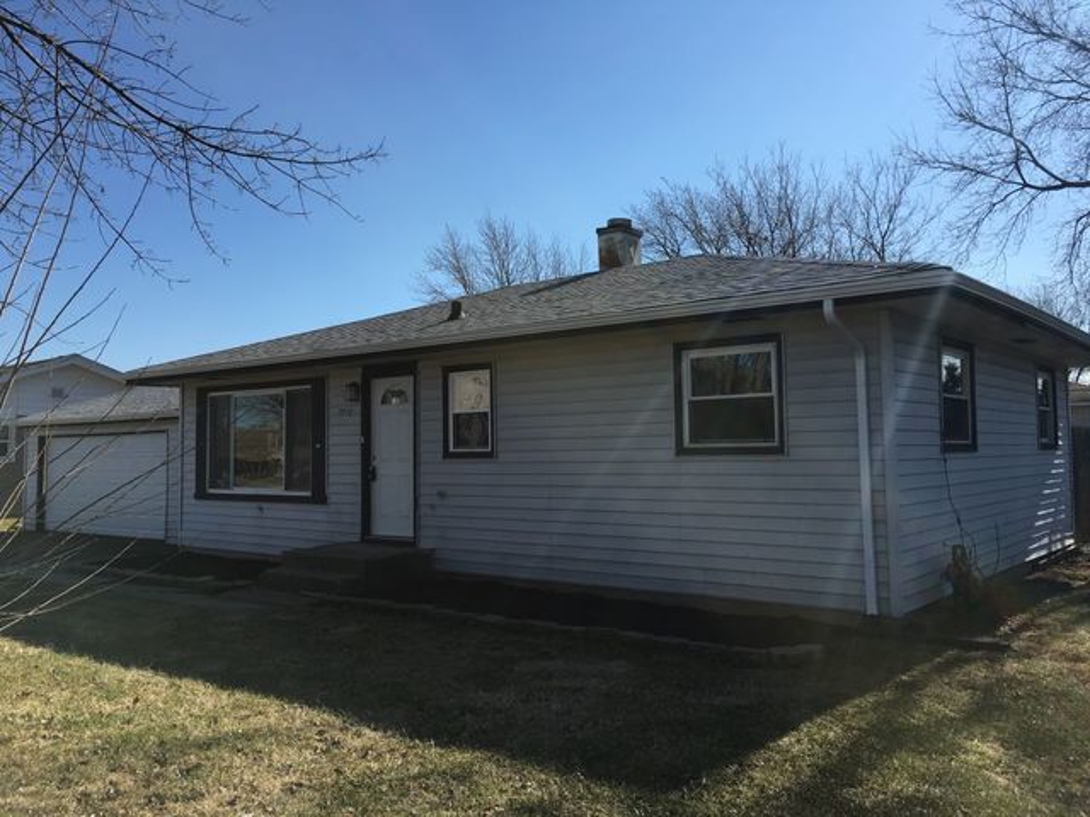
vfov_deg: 48.2
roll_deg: +1.1
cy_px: 408
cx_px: 545
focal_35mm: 29
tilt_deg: +2.8
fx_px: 913
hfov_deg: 61.7
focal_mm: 4.15
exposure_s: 1/1603
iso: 25
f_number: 2.2
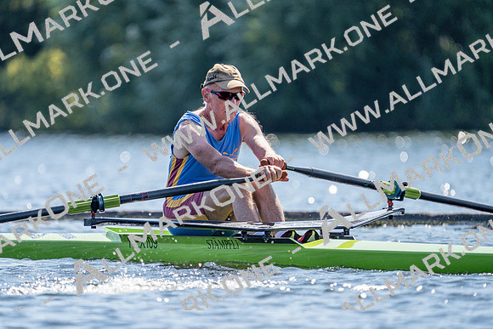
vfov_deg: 2.3
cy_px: 164
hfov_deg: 3.4
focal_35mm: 600
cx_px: 246
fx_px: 8218
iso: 400
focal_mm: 600
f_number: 6.3
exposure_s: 1/1600
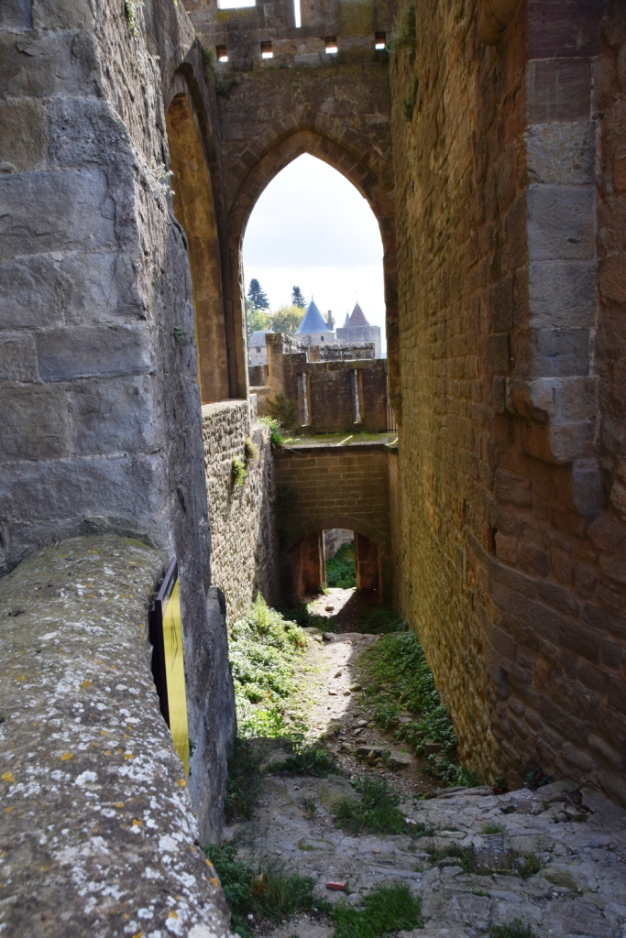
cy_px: 469
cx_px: 313
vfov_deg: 67.4
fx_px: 704
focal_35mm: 27
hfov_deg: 47.9
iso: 250
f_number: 8
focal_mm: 18
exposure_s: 1/250
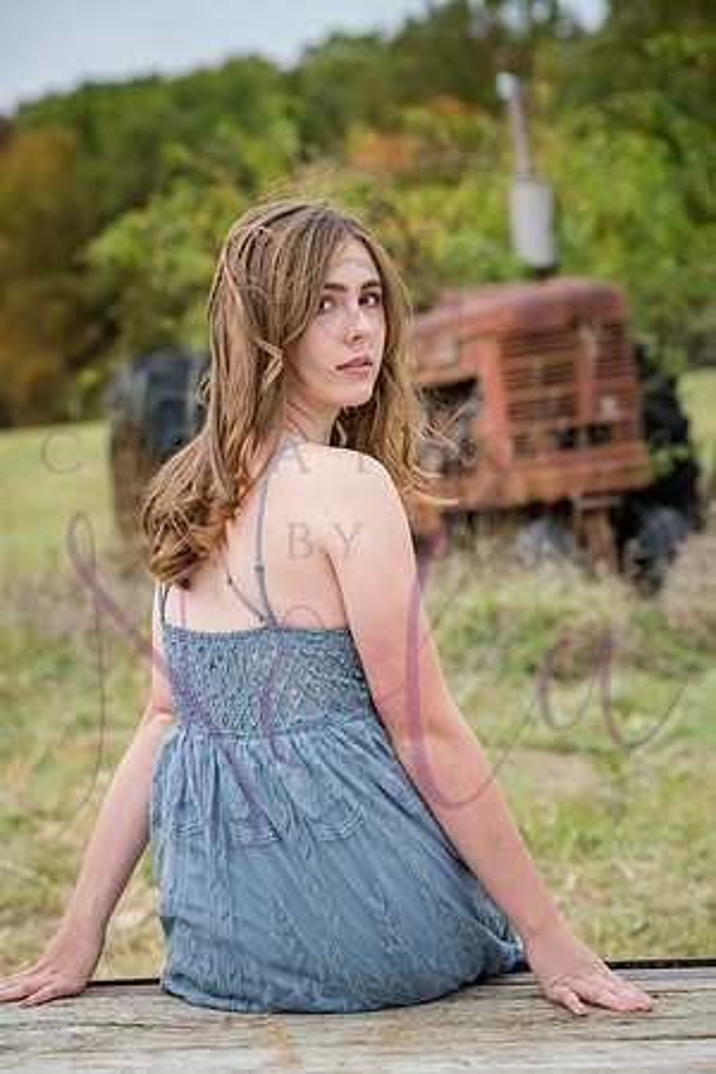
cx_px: 358
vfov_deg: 20.4
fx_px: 2983
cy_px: 537
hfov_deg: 13.7
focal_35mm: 100
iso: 800
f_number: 5.6
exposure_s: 1/500
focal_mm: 100
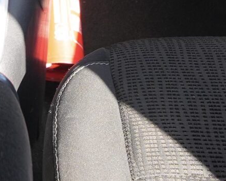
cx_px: -52
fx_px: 493
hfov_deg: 23.4
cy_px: -147
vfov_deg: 17.0
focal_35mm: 74
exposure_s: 1/60
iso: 100
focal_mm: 9
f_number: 4
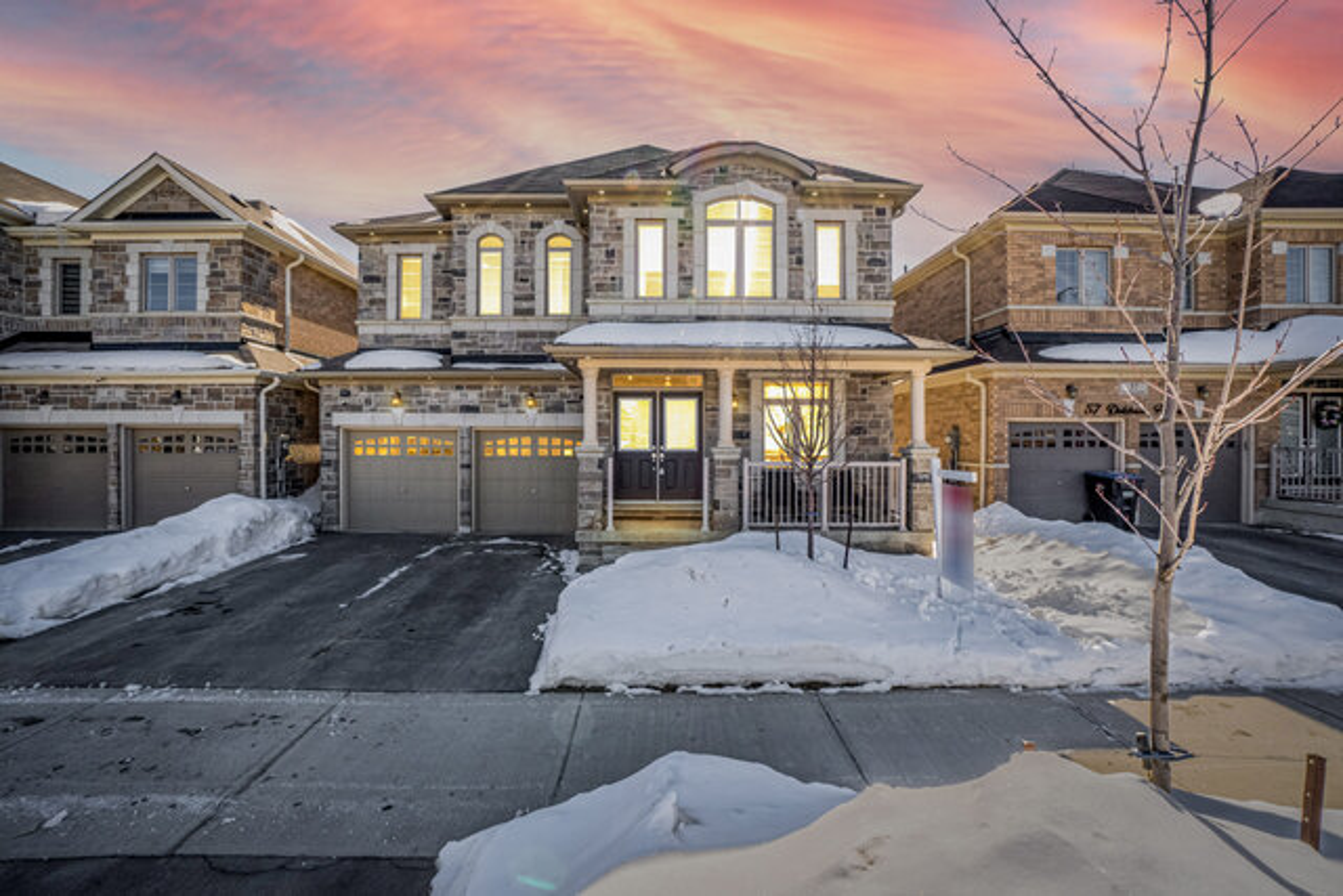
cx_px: 672
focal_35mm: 15
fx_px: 560
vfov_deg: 77.4
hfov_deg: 100.4
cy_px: 448
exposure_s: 1/160
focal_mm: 10
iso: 320
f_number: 22
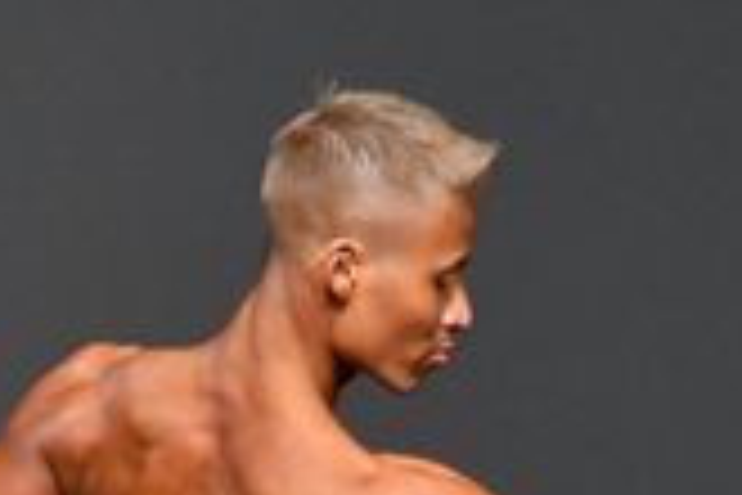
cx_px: 420
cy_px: 1048
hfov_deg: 1.4
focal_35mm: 1480
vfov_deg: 0.9
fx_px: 30502
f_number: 5.6
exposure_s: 1/400
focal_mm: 210
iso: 2500
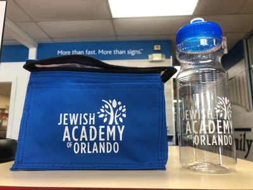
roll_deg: +1.1
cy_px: 95
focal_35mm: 28
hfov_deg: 63.4
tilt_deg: +10.1
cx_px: 126
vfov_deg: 49.7
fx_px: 205
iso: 32
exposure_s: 1/30
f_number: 1.8
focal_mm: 4
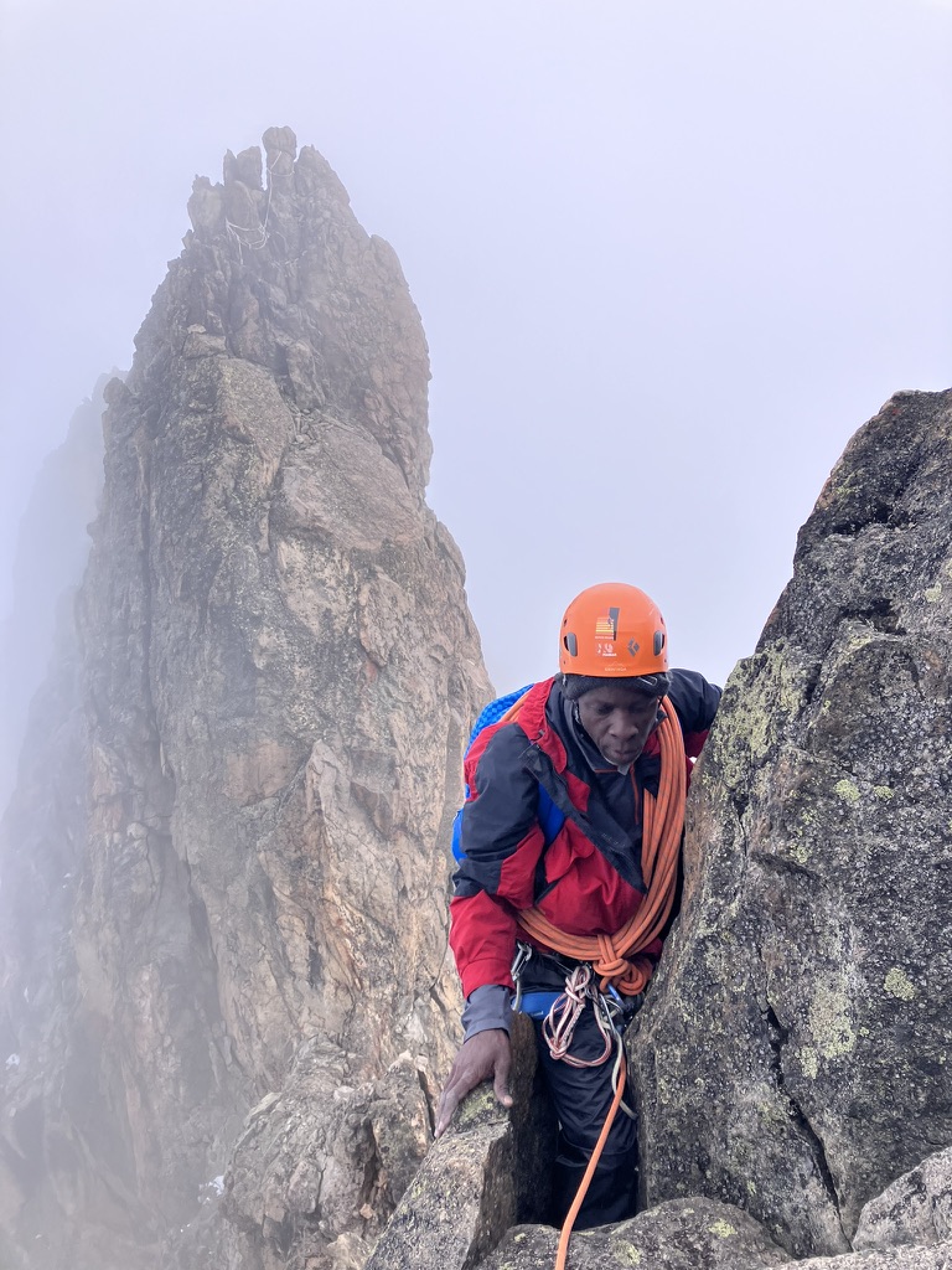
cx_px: 476
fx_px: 1027
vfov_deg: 63.4
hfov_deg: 49.7
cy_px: 635
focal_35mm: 28
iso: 32
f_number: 1.8
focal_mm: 3.99
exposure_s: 1/1297
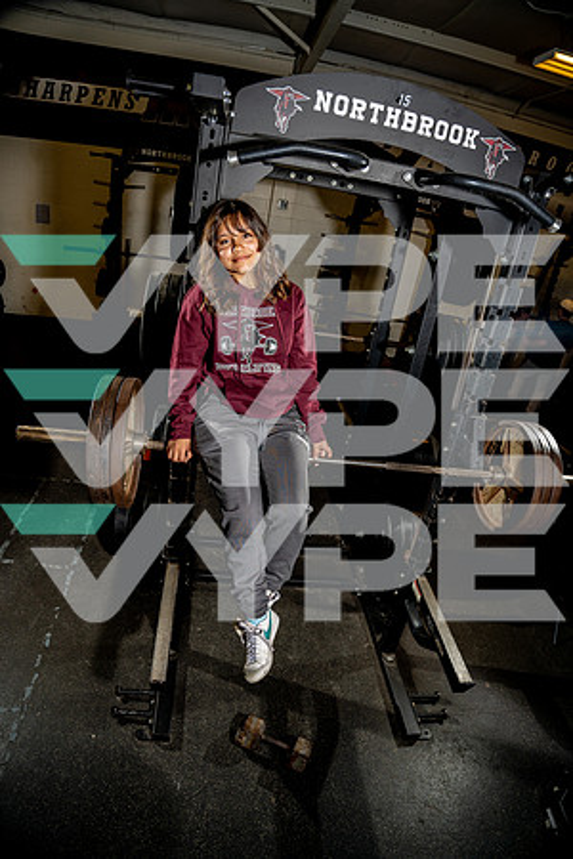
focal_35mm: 20
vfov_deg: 84.0
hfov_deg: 61.9
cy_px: 430
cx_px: 286
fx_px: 477
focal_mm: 20
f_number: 4
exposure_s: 1/250
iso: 200
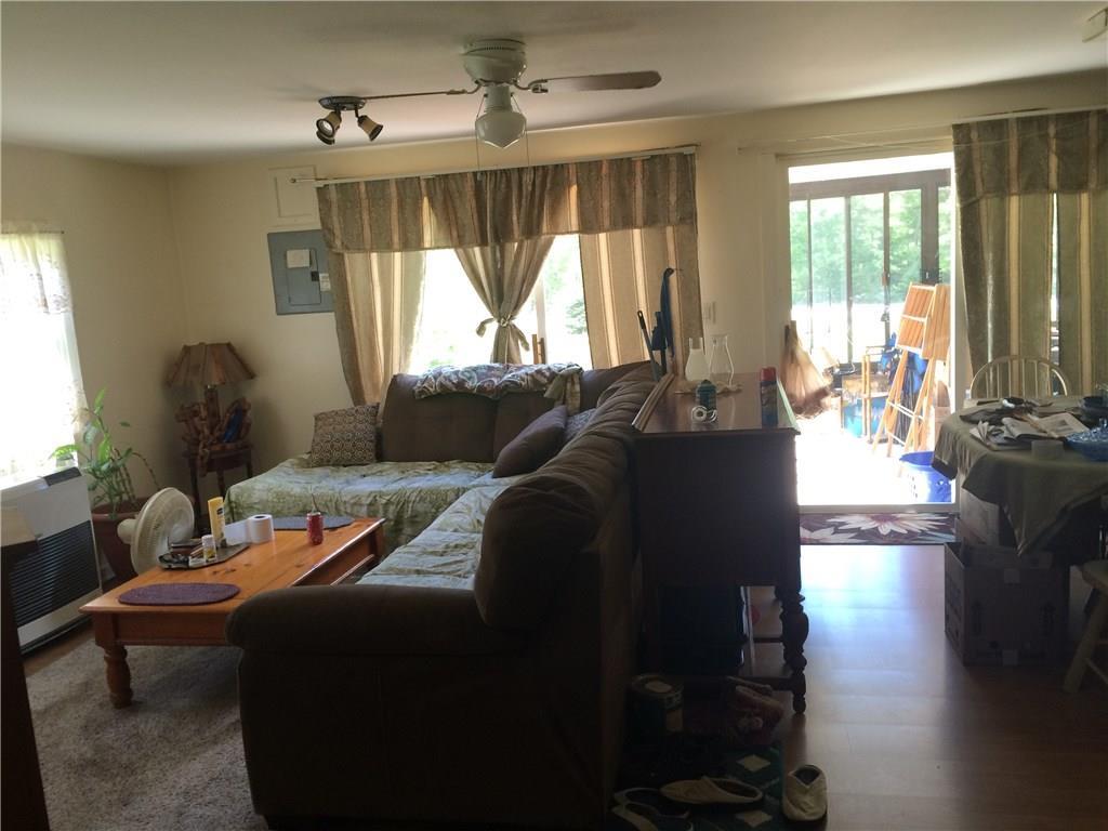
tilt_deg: -9.7
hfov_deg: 61.7
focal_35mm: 29
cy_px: 416
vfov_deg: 48.2
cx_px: 554
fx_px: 928
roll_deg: +4.3
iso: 40
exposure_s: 1/30
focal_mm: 4.15
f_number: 2.2
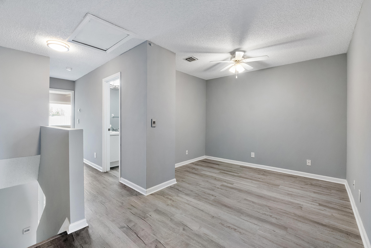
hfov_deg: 100.4
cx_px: 186
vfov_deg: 77.4
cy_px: 124
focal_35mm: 15
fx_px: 155
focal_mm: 10
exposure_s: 1/10
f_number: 8
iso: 800
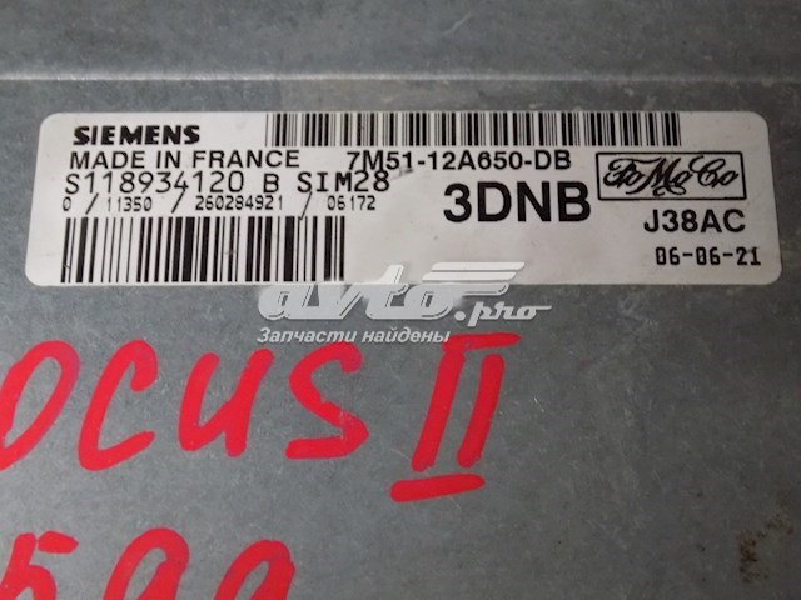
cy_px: 300
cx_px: 400
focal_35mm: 65
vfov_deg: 22.6
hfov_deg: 29.8
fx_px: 1504
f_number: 4.1
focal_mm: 11.5
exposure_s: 1/20
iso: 400
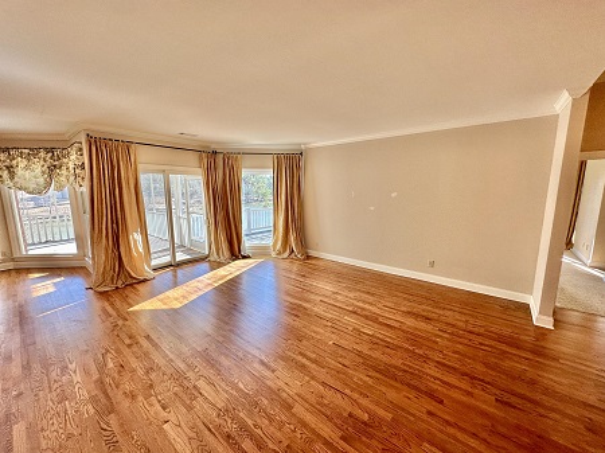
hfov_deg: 102.1
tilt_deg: -9.3
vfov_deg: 85.6
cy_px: 226
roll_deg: +0.4
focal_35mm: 14
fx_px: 245
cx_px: 302
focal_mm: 2.22
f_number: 2.2
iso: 80
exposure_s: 1/120
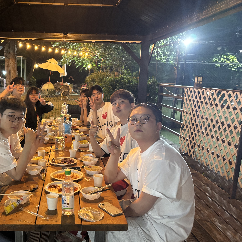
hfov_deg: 42.9
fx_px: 301
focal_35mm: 38
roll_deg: -0.2
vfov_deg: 43.8
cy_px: 134
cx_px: 71
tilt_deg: -11.7
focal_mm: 5.96
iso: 1000
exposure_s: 1/30
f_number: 1.6
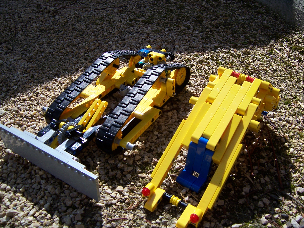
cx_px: 152
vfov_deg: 42.9
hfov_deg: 55.4
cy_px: 114
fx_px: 290
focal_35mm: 33
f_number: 4
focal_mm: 5.5
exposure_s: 1/750
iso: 80
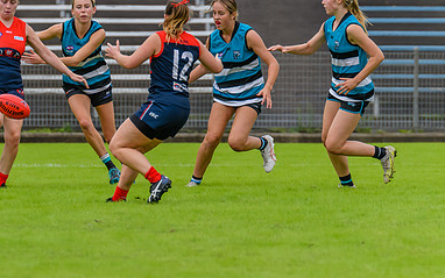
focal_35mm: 932
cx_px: 30
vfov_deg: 1.4
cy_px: 130
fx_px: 11306
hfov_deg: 2.3
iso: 800
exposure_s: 1/1600
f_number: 6.3
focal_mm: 420
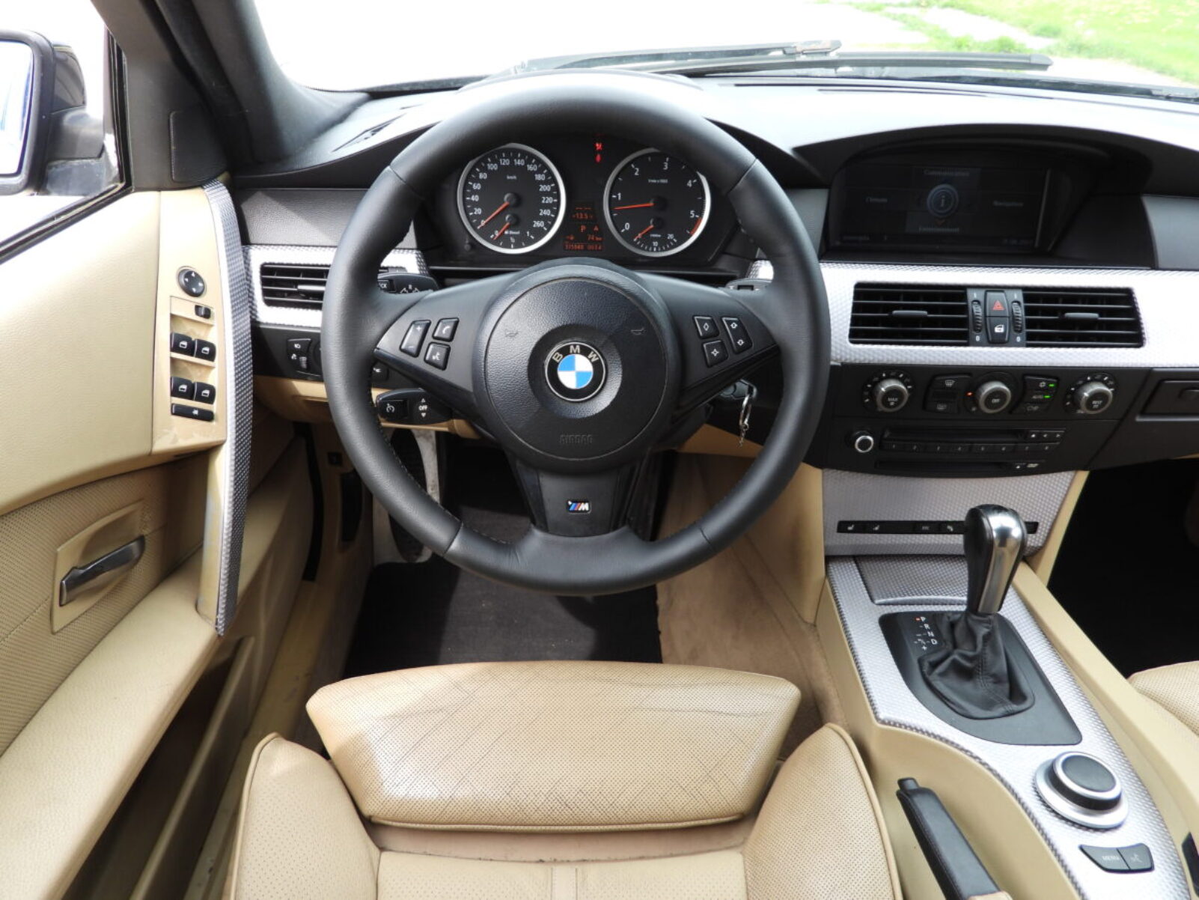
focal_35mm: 24
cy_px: 450
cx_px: 600
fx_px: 831
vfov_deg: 56.8
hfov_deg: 71.6
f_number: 2.8
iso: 100
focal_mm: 4.3
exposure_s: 1/125
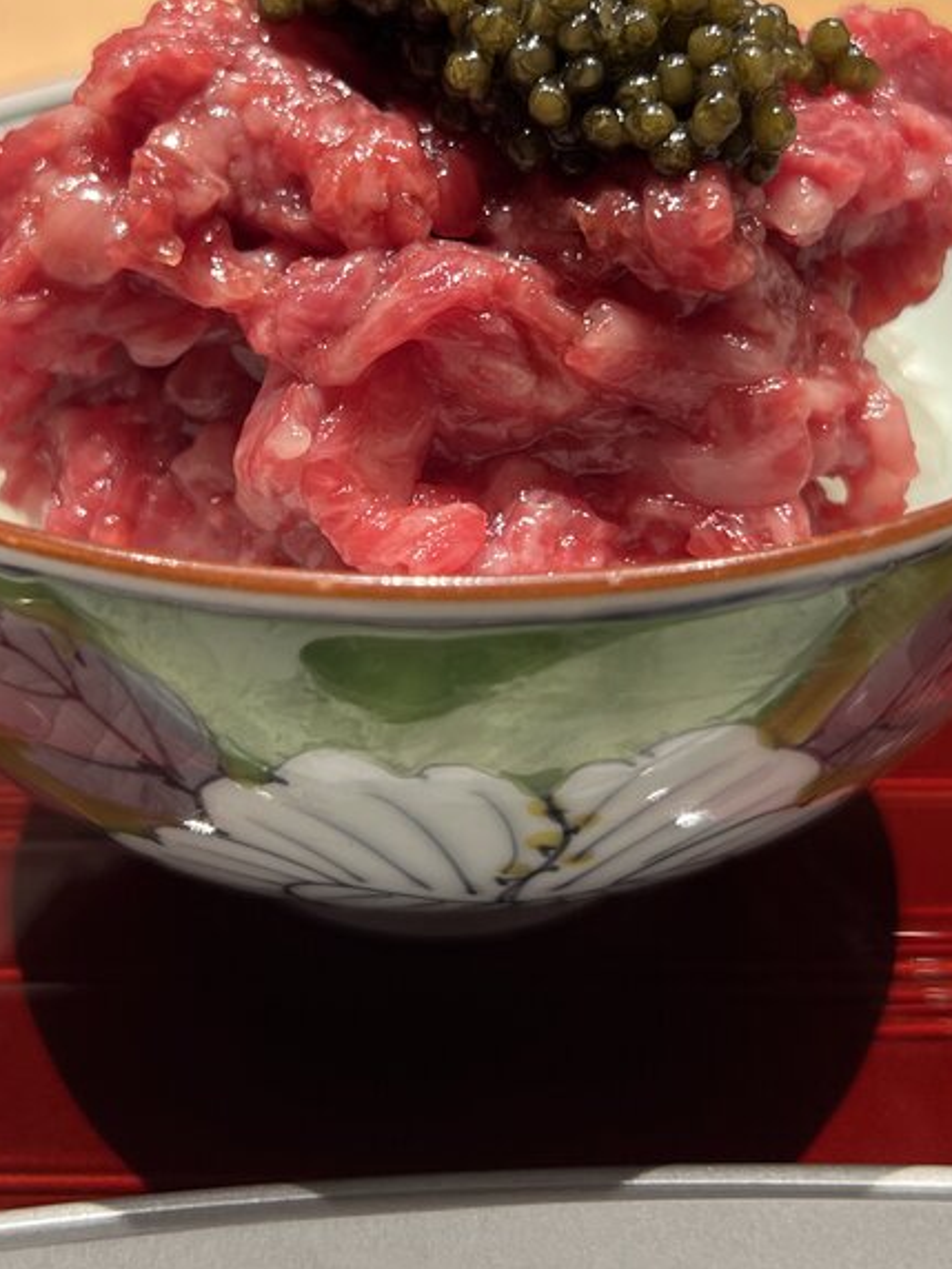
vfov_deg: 37.5
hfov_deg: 29.1
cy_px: 366
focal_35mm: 50
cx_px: 434
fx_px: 1833
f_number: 1.5
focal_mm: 5.7
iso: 160
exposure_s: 1/50
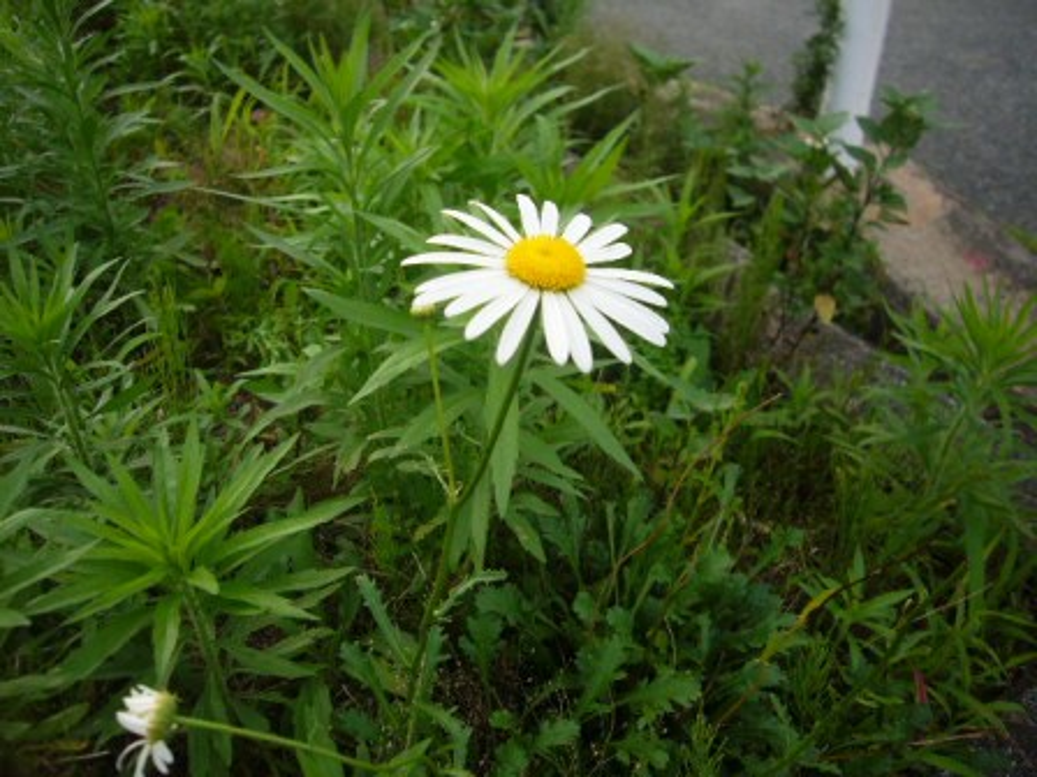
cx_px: 518
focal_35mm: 28
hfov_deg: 63.4
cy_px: 388
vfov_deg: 49.7
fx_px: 839
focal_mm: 4.6
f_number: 2.8
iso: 80
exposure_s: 1/320
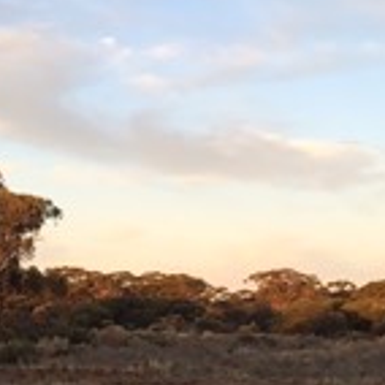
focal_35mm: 94
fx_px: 1183
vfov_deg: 18.4
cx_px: 152
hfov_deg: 18.5
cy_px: 290
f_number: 2.2
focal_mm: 4.15
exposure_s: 1/257
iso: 32
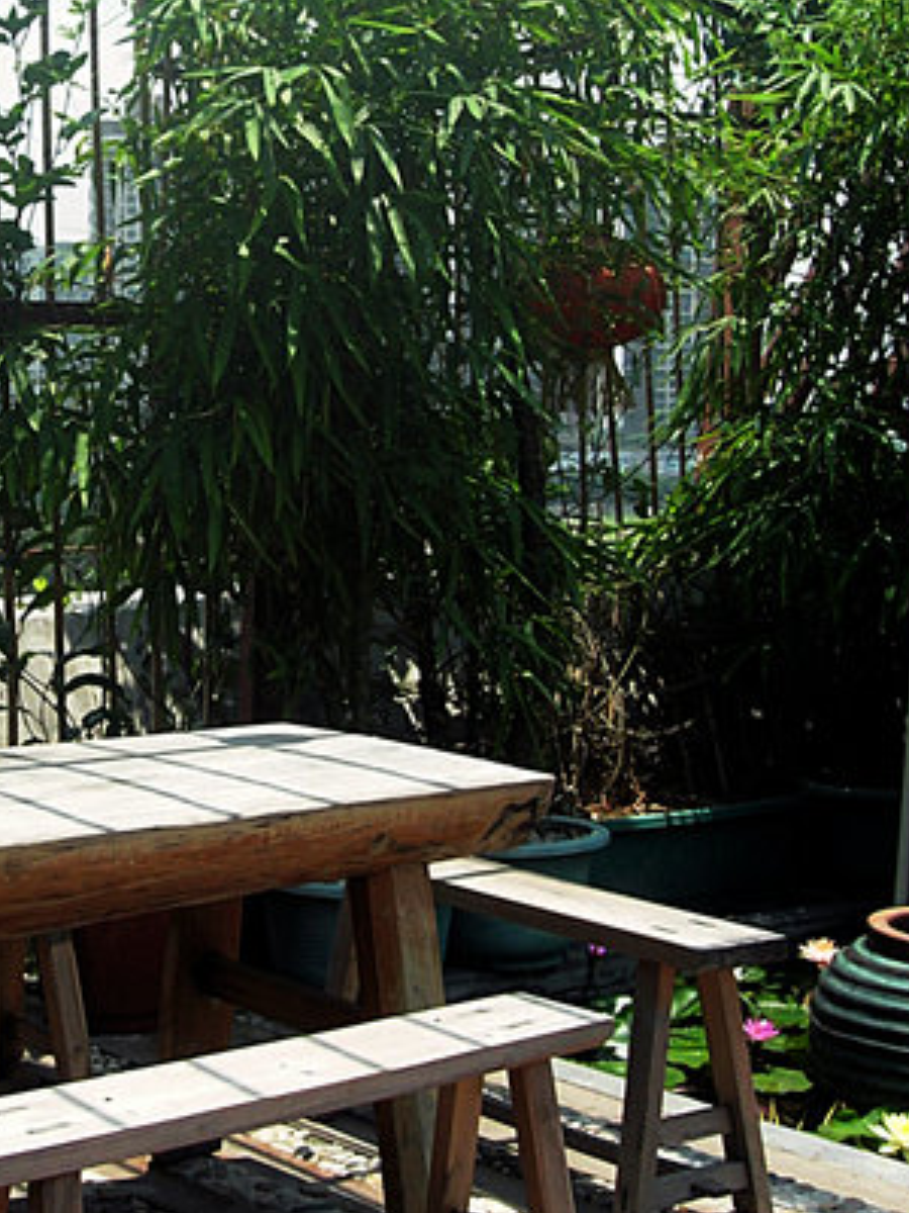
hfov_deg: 19.1
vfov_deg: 25.6
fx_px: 2661
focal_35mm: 76
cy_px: 428
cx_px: 142
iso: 64
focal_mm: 7.8
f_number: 4.8
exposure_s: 1/375
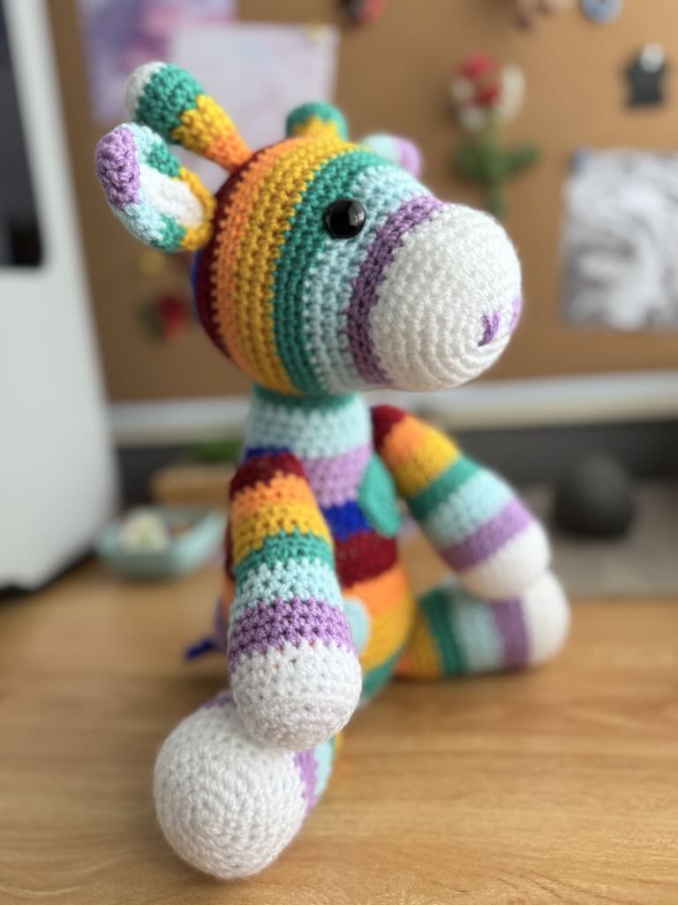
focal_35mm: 24
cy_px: 452
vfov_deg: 71.6
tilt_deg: -13.3
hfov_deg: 56.8
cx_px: 339
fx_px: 627
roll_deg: +4.5
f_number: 1.78
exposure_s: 1/115
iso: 200
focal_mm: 6.76
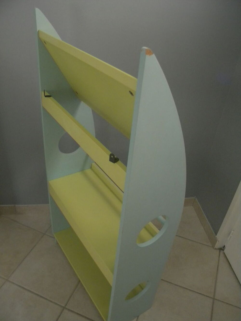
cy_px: 160
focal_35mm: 28
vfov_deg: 63.4
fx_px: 260
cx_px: 120
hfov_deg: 49.8
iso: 400
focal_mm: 5
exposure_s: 1/8.7
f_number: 3.5
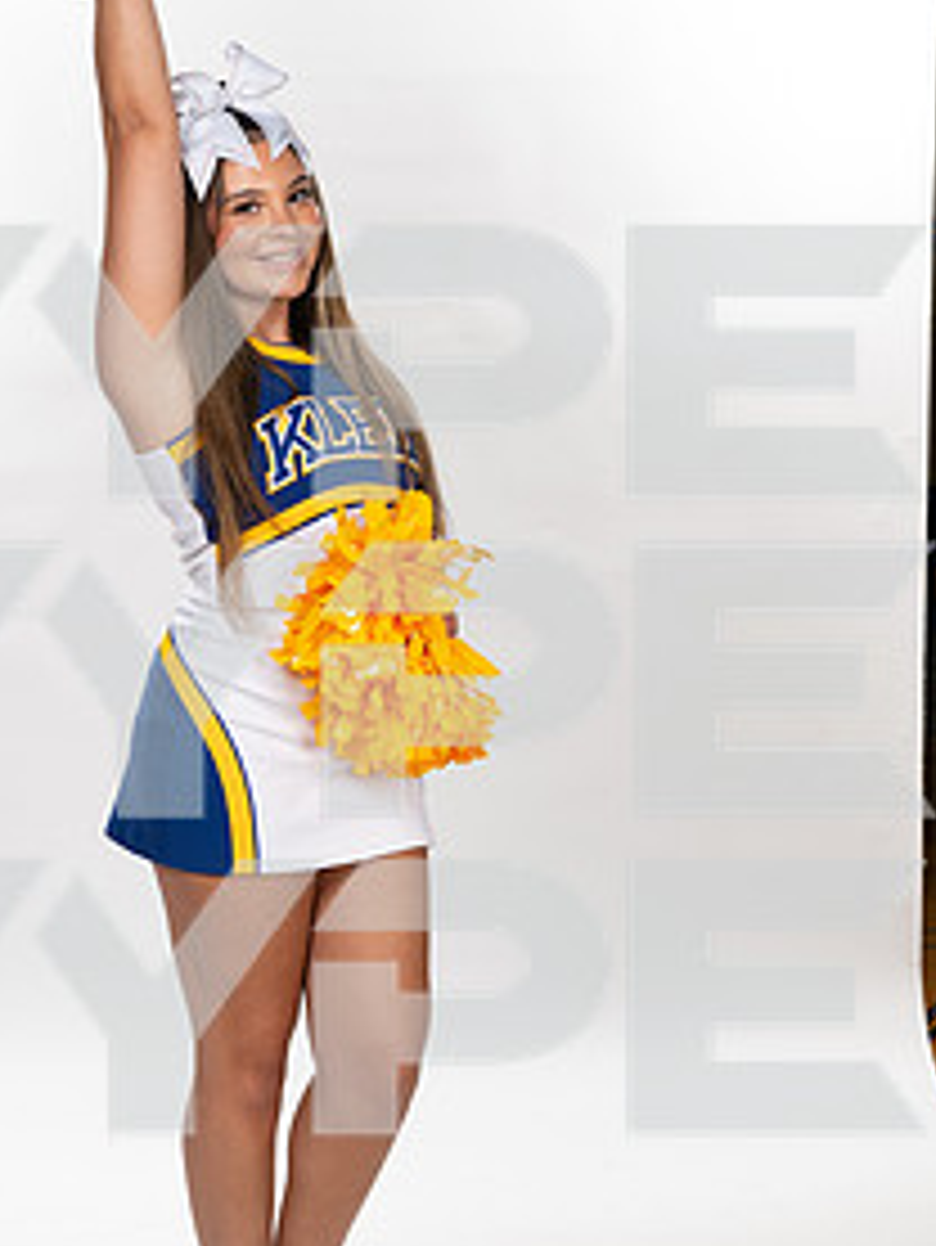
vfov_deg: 26.0
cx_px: 270
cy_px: 684
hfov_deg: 19.6
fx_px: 2702
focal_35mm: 75
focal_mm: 48
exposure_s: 1/320
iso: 800
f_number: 7.1
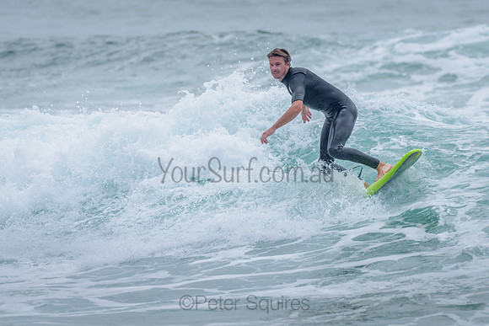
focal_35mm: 613
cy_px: 155
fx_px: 8330
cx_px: 257
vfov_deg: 2.2
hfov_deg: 3.4
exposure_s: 1/2000
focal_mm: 500
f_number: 5.6
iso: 180
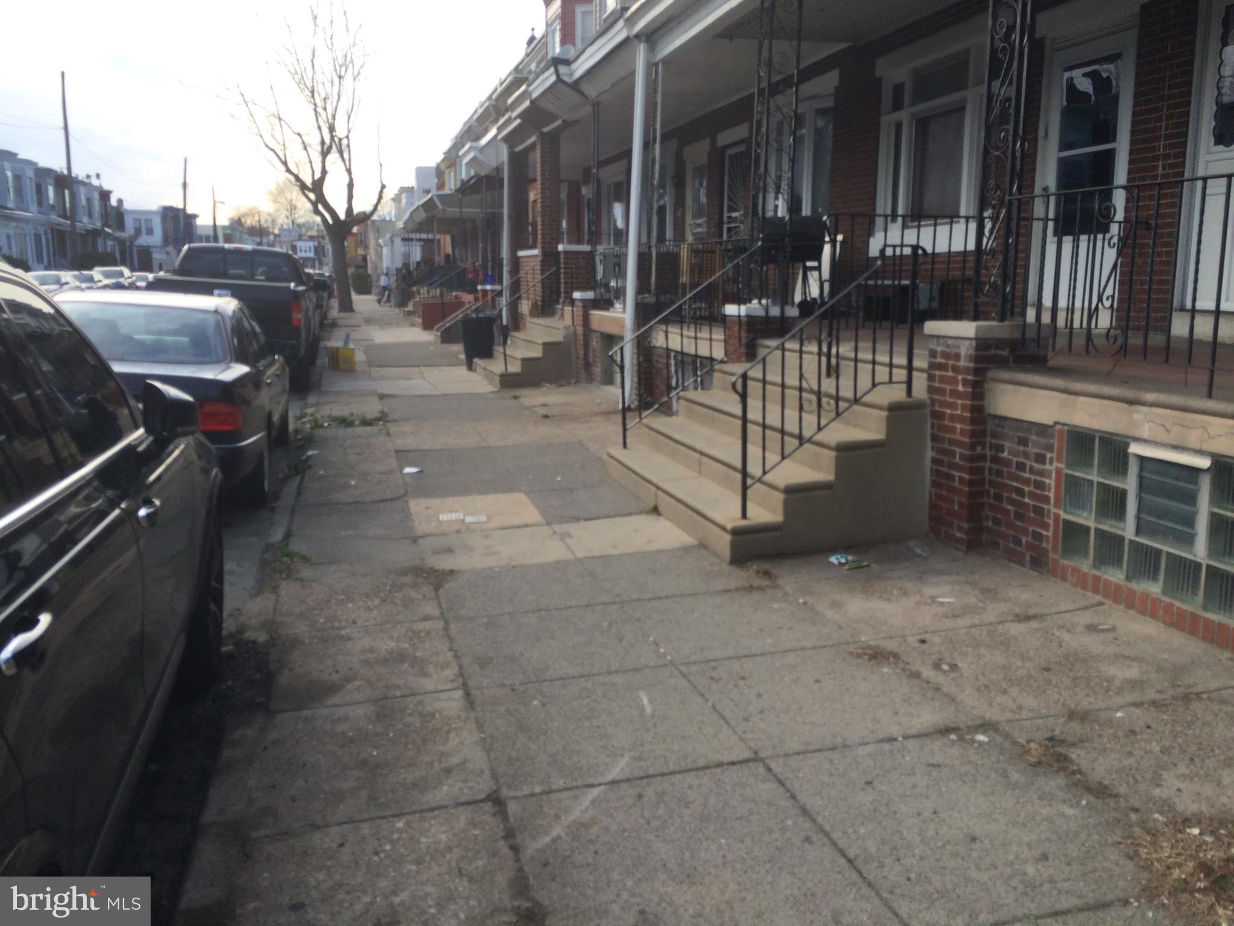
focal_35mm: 29
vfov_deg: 48.2
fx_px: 1034
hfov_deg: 61.7
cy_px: 463
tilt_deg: -16.2
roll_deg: -2.4
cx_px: 617
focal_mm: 4.15
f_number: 2.2
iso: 32
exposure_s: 1/547
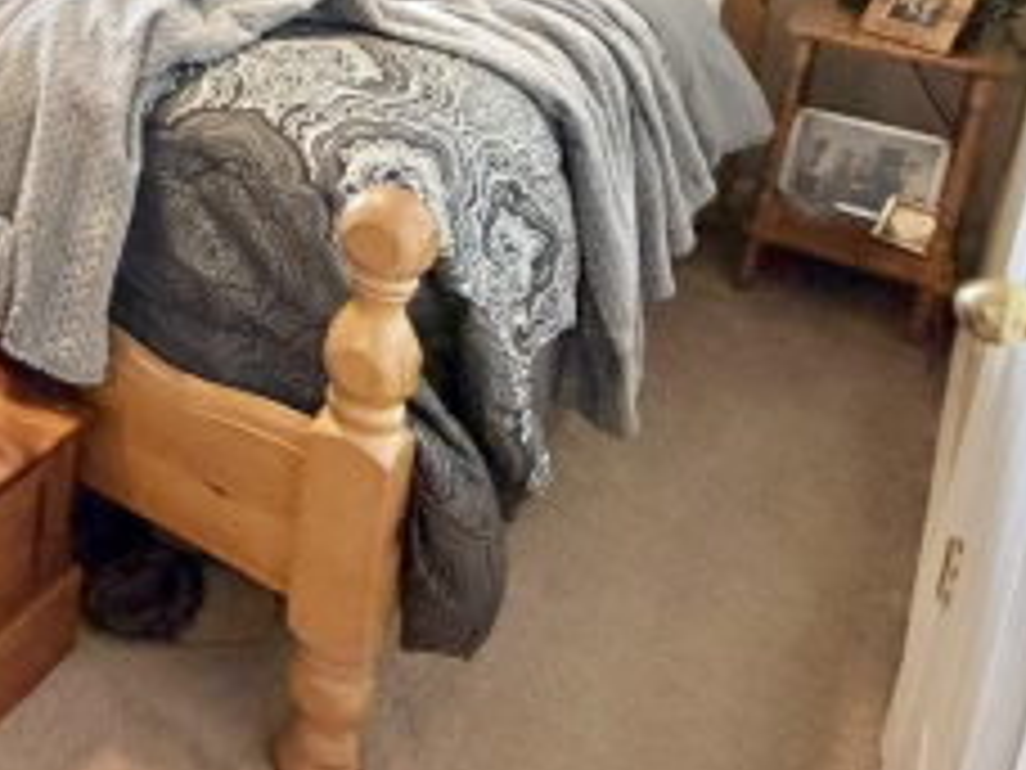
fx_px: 1215
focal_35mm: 41
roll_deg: +0.0
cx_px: -241
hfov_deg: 35.0
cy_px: -86
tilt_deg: -12.4
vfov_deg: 31.1
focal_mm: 2.22
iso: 250
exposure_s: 1/121
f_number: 2.2
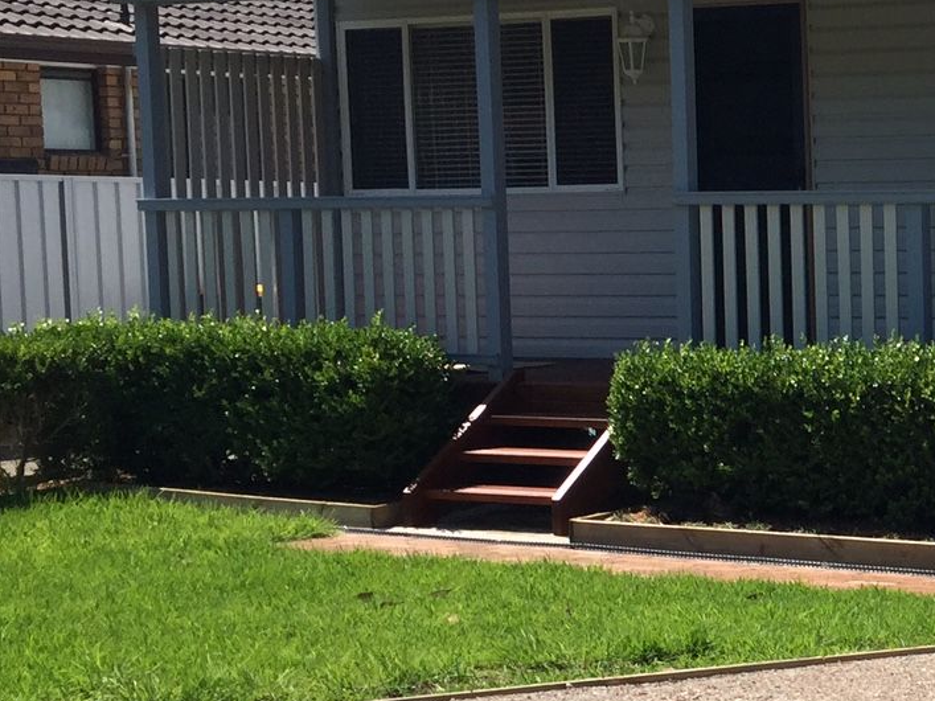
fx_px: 2269
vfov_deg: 17.6
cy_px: 402
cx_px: 1222
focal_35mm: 84
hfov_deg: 21.1
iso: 32
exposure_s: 1/1799
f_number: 2.2
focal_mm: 4.15
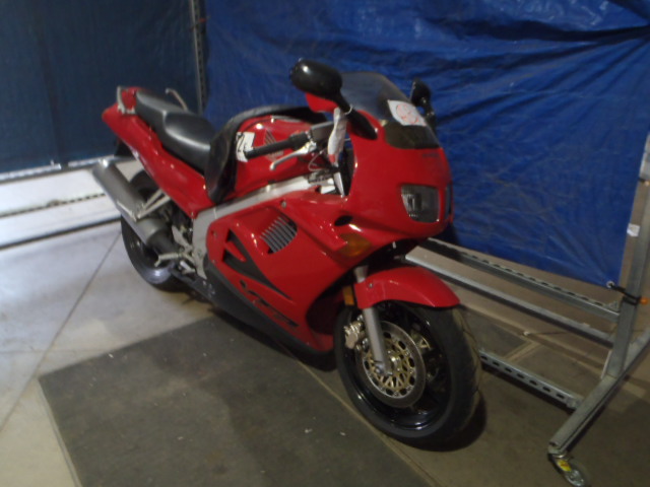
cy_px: 244
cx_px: 325
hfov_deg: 63.4
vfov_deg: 49.7
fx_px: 526
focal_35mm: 28
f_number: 3.5
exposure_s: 1/4
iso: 200
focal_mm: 5
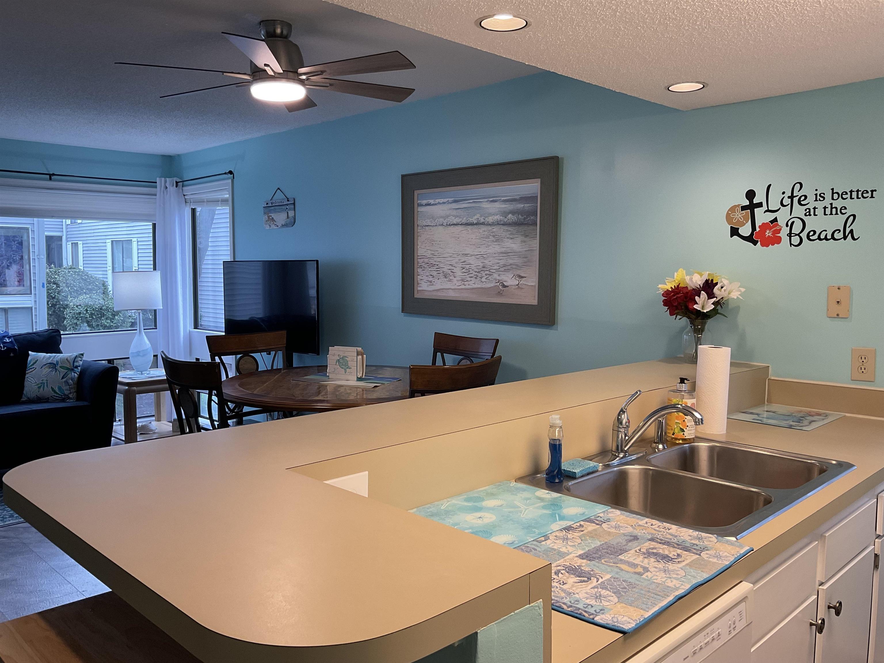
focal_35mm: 29
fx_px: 741
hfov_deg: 61.7
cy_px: 332
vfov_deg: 48.2
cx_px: 442
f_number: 1.8
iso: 64
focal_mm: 3
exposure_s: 1/120
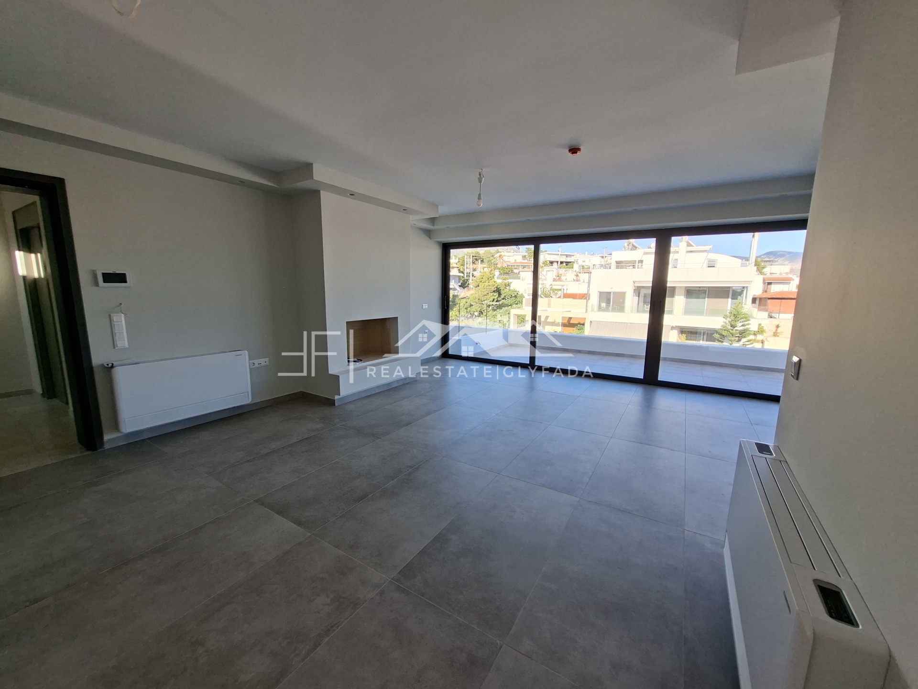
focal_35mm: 13
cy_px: 344
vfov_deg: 89.9
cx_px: 459
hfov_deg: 106.2
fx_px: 345
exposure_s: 1/145
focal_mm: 1.74
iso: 40
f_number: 2.2
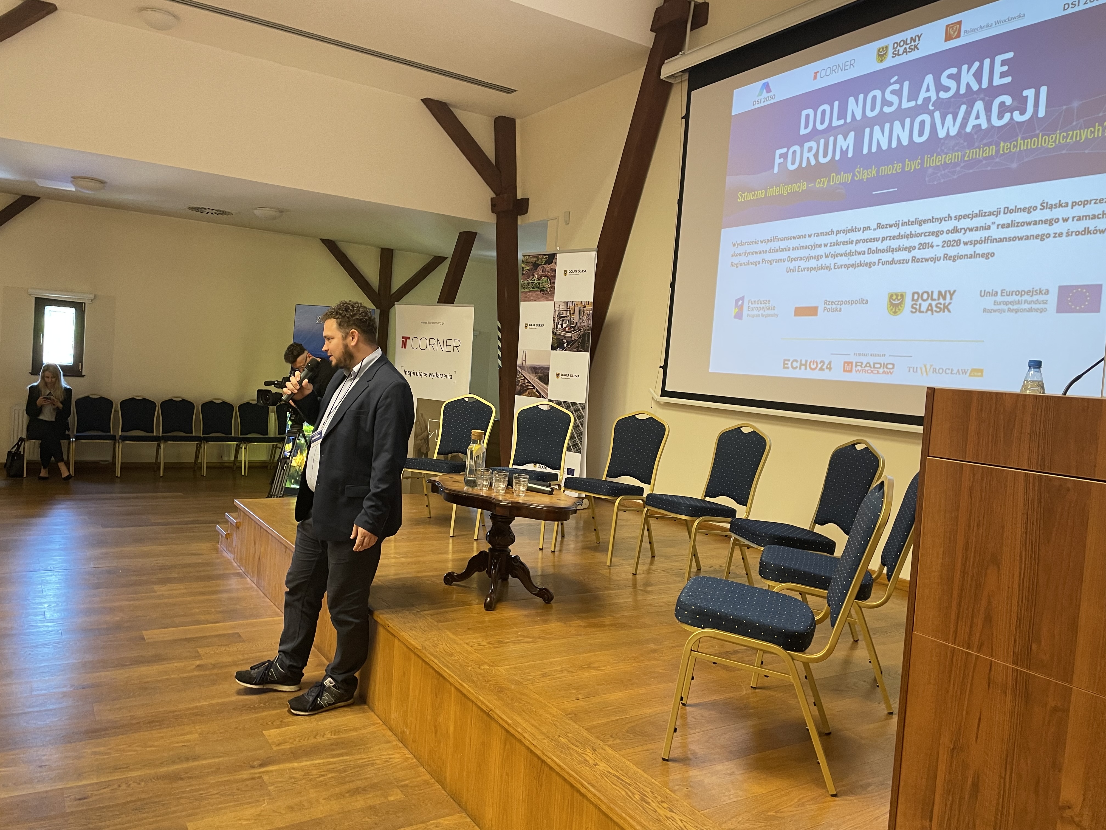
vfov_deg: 53.1
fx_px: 831
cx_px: 553
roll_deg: -3.8
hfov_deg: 67.3
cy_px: 415
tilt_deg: -2.7
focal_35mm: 26
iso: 160
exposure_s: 1/50
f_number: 1.6
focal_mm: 4.2
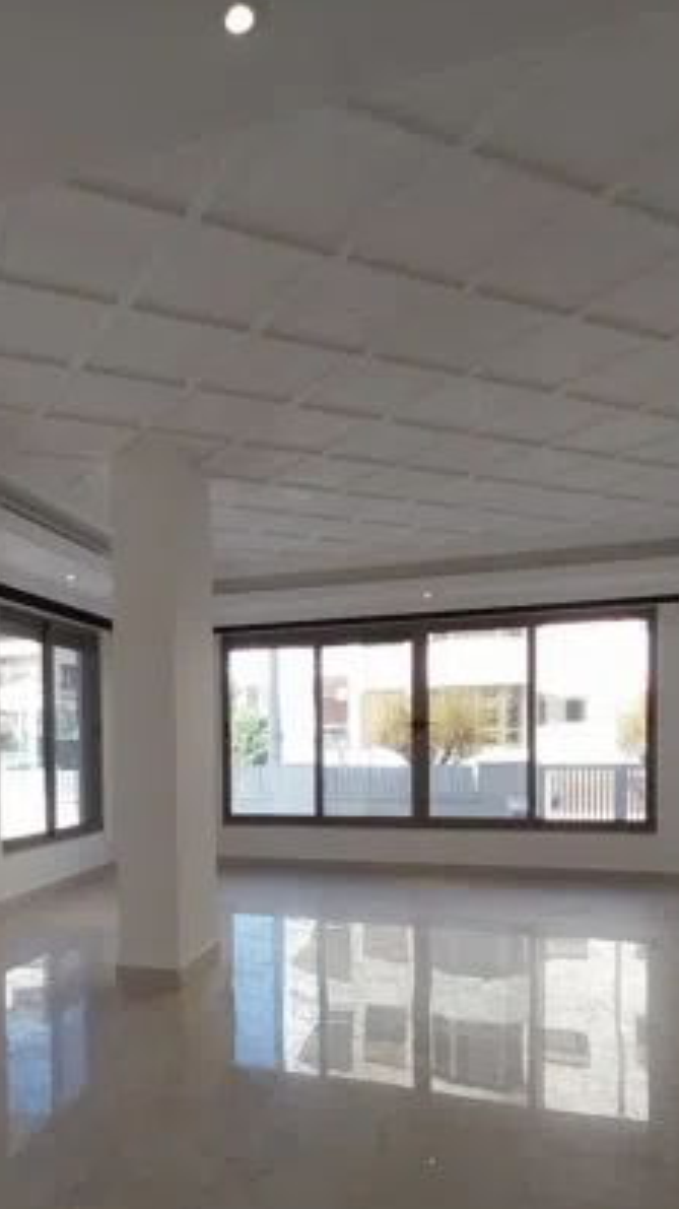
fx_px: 801
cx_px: 171
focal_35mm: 25
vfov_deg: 72.7
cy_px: 763
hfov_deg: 44.4
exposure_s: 1/202
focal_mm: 1.3
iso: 64
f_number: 2.2
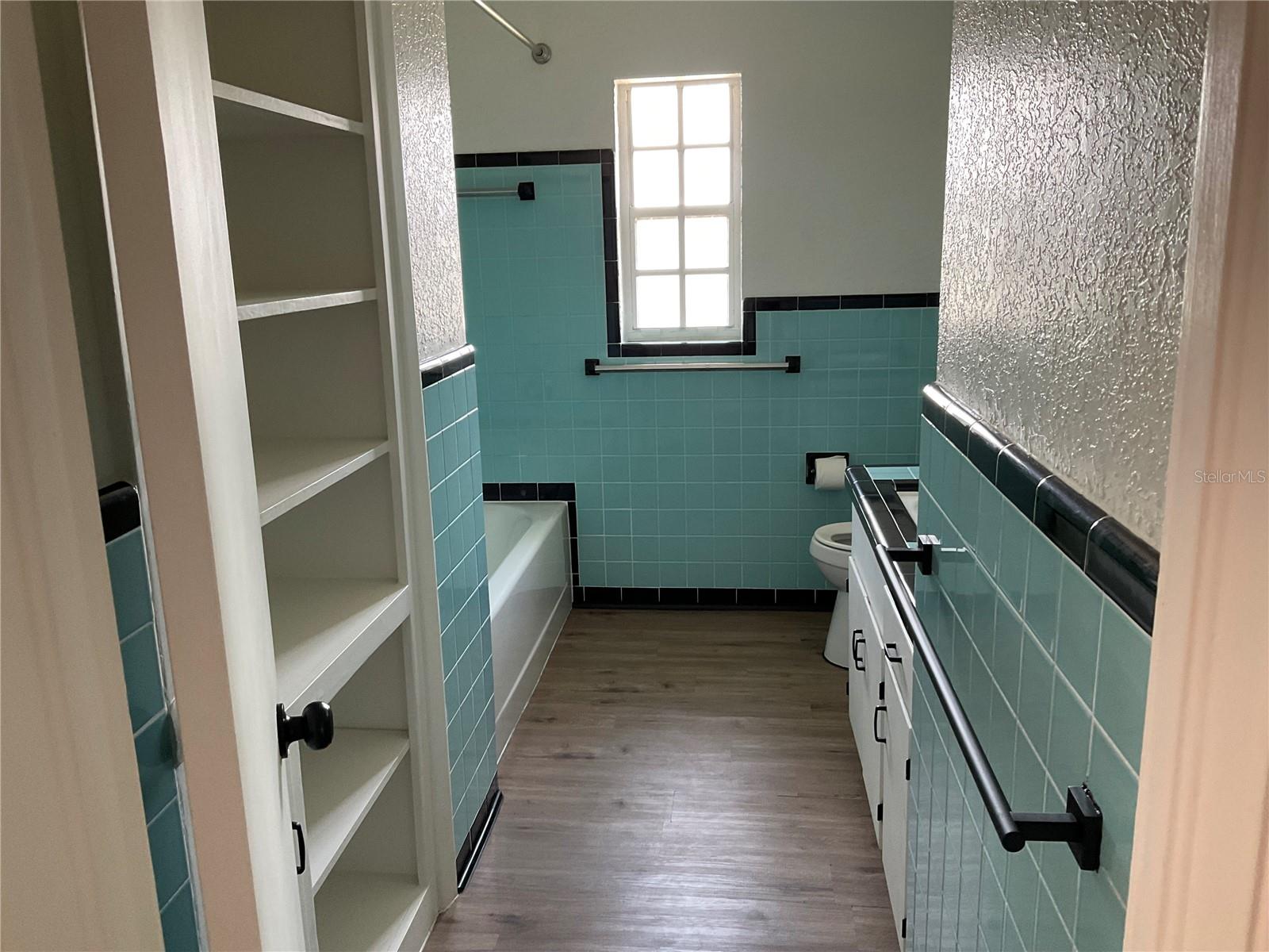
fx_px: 1063
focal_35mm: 29
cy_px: 476
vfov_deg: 48.2
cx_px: 634
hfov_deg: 61.7
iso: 100
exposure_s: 1/60
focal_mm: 3
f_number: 1.8
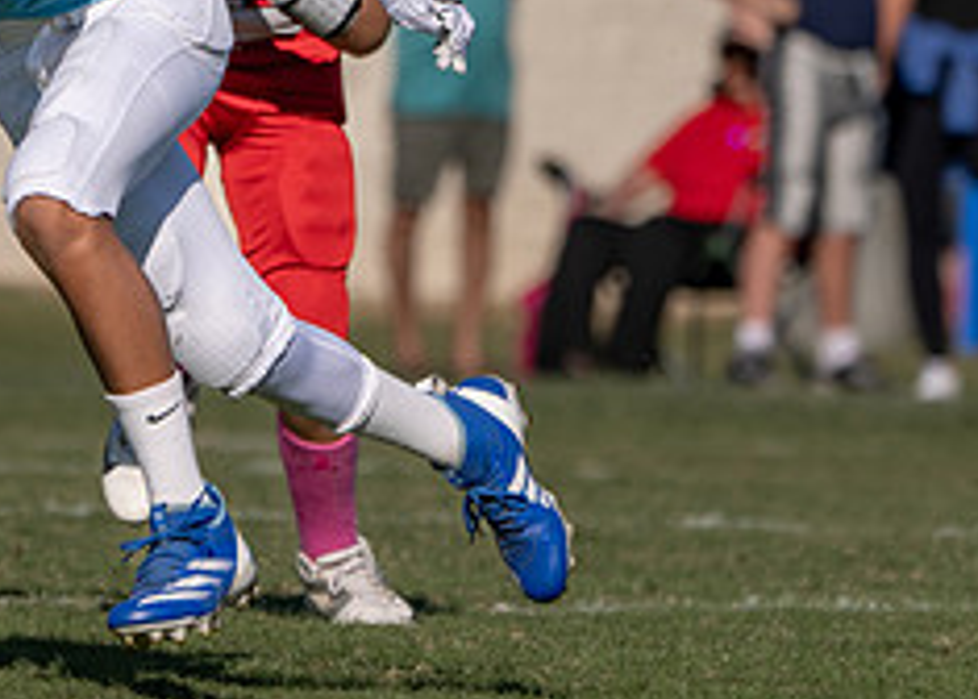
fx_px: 26173
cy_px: 263
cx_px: 93
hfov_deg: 2.1
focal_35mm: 942
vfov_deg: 1.5
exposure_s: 1/1250
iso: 125
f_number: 5.6
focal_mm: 279
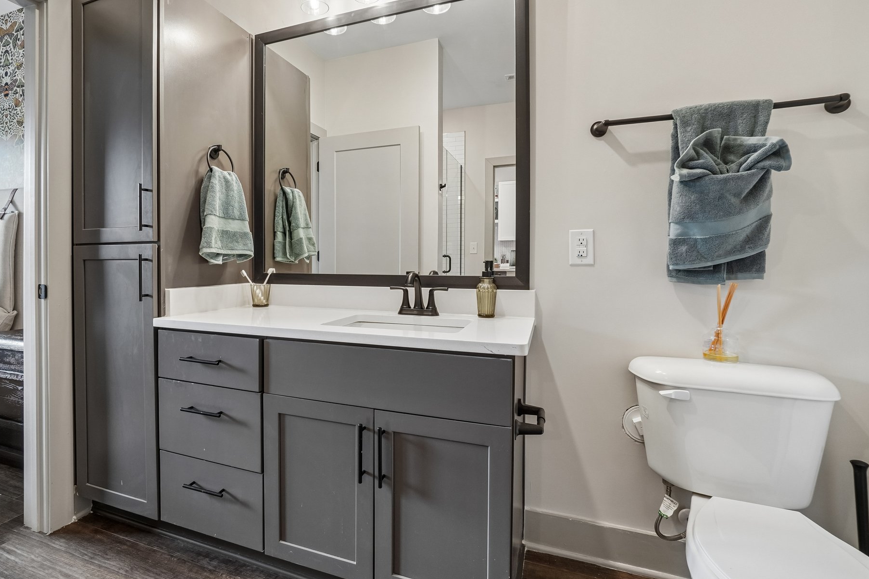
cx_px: 378
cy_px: 267
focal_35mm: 17
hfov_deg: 92.8
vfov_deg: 70.3
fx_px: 410
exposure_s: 1/8
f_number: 8
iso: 400
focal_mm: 10
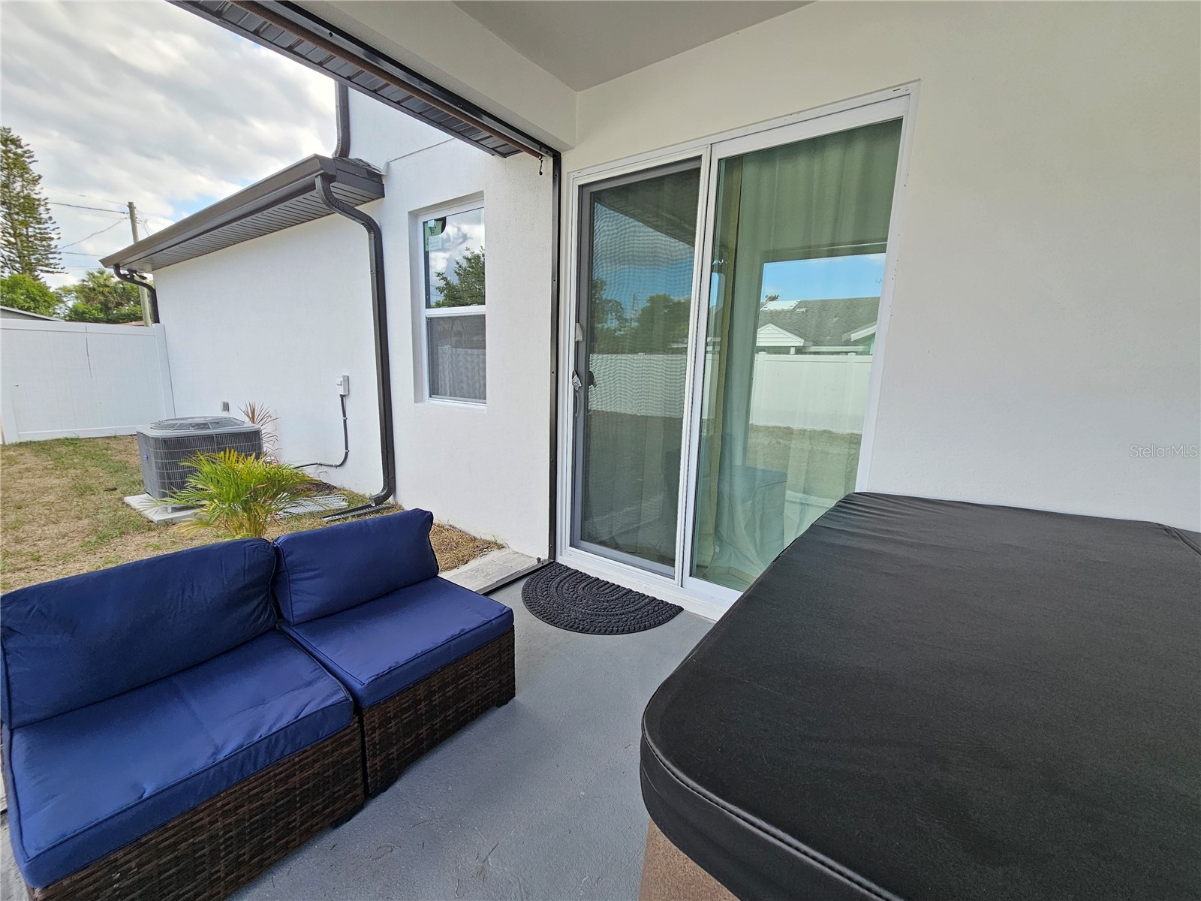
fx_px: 451
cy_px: 450
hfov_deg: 106.2
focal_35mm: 13
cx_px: 600
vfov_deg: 89.9
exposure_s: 1/244
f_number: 2.2
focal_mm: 2.2
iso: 64
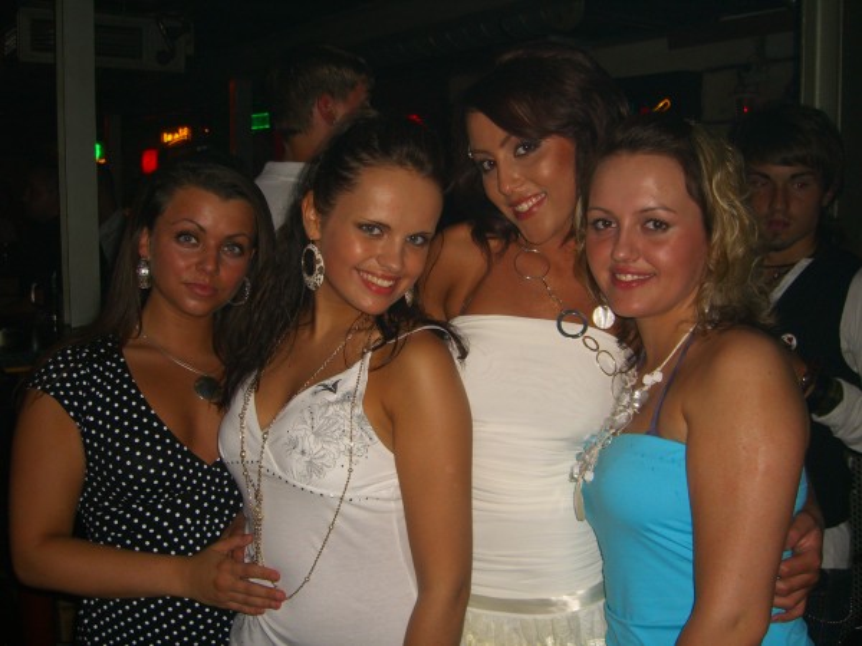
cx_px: 431
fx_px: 946
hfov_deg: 49.0
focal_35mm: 38
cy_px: 323
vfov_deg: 37.7
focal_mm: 7.9
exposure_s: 1/60
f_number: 2.8
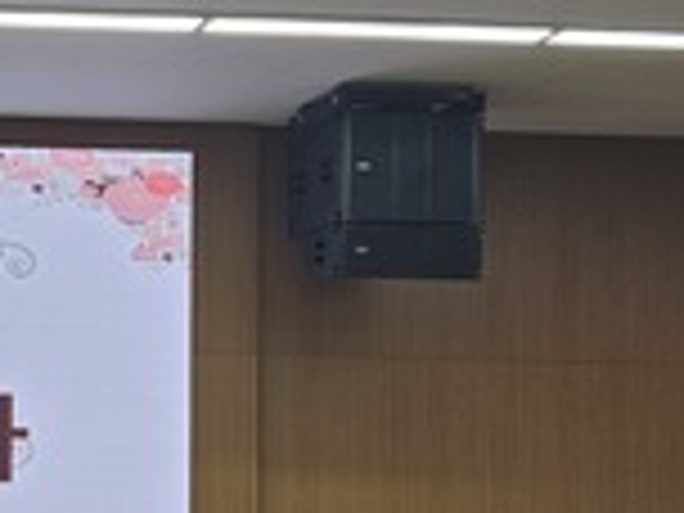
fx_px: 2095
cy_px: 385
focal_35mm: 106
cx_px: -306
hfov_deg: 17.0
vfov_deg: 13.9
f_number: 1.8
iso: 40
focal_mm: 5.4
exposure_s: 1/120
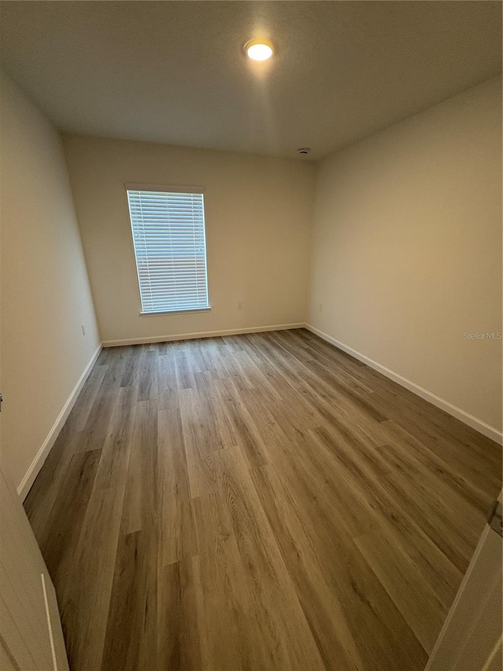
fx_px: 271
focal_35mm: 14
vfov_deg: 102.1
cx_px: 252
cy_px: 336
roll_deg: -3.0
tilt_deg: -17.1
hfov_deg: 85.7
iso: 125
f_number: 2.2
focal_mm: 2.22
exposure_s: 1/60
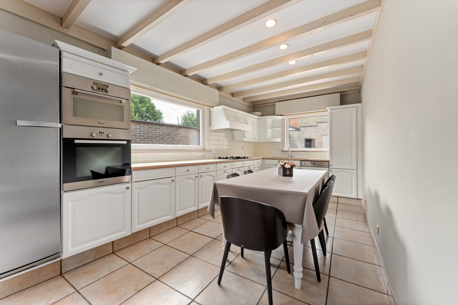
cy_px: 152
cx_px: 229
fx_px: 178
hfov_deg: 104.3
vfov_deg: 81.2
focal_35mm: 14
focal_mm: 14
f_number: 11
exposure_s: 1/4
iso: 250
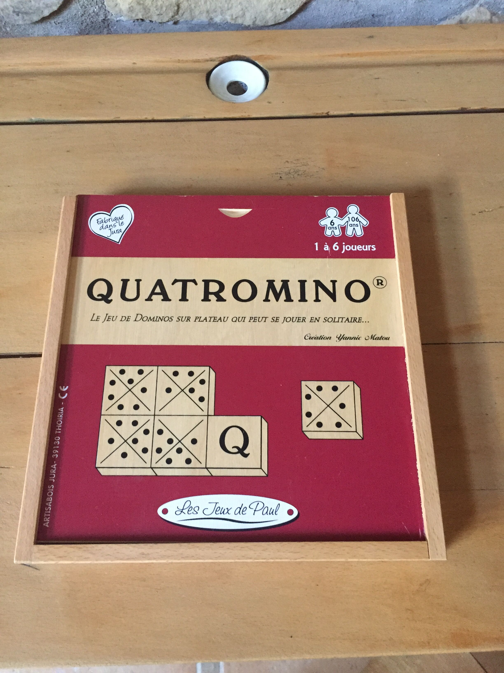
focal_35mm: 29
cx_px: 252
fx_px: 563
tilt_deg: -71.1
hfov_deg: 48.2
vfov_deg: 61.7
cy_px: 336
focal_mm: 4.15
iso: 320
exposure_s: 1/17
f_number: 2.2
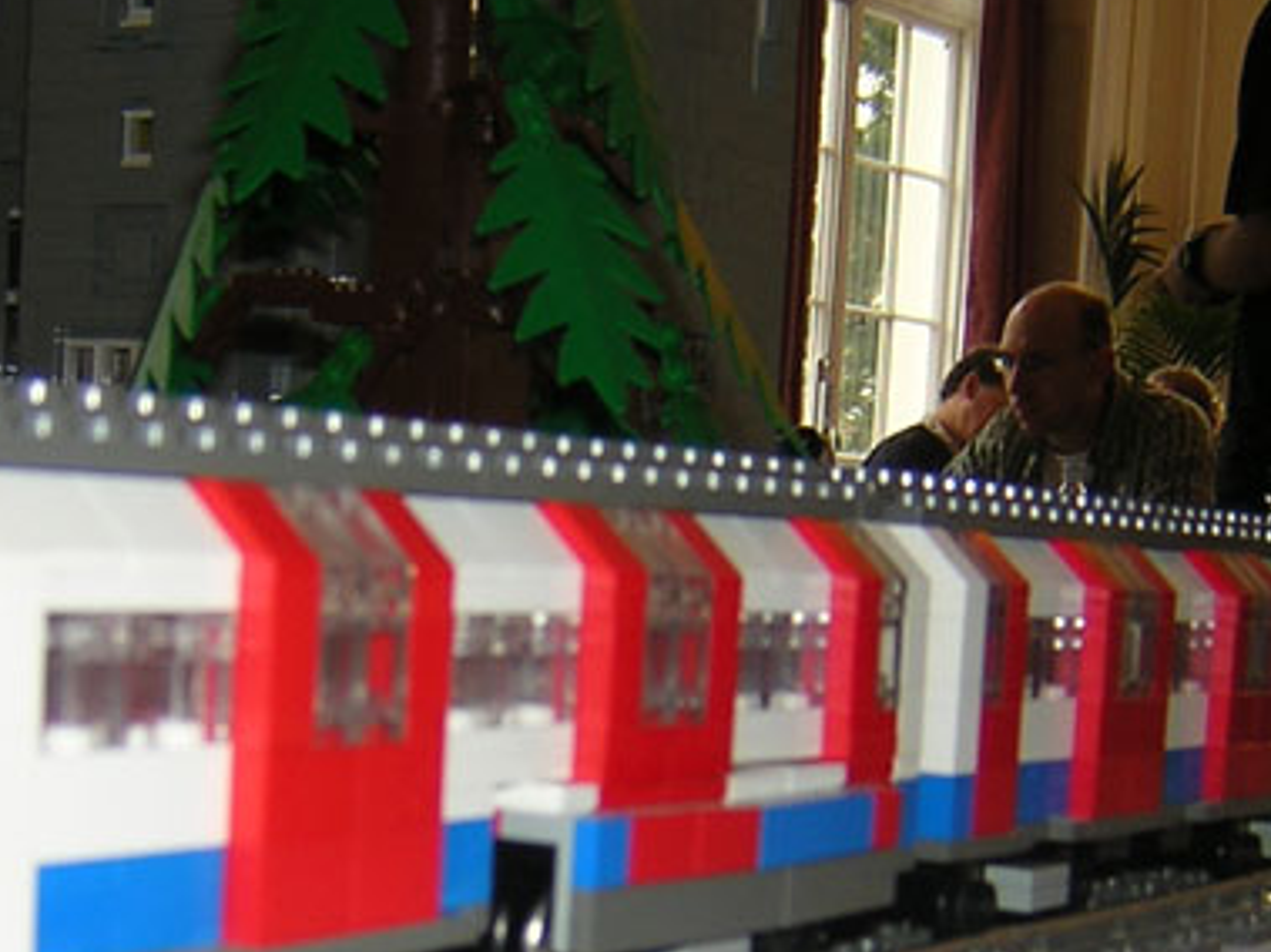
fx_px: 2790
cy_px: 737
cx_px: 604
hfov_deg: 25.7
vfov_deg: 19.2
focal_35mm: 76
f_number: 2.6
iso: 100
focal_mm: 4.7
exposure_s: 1/60.1
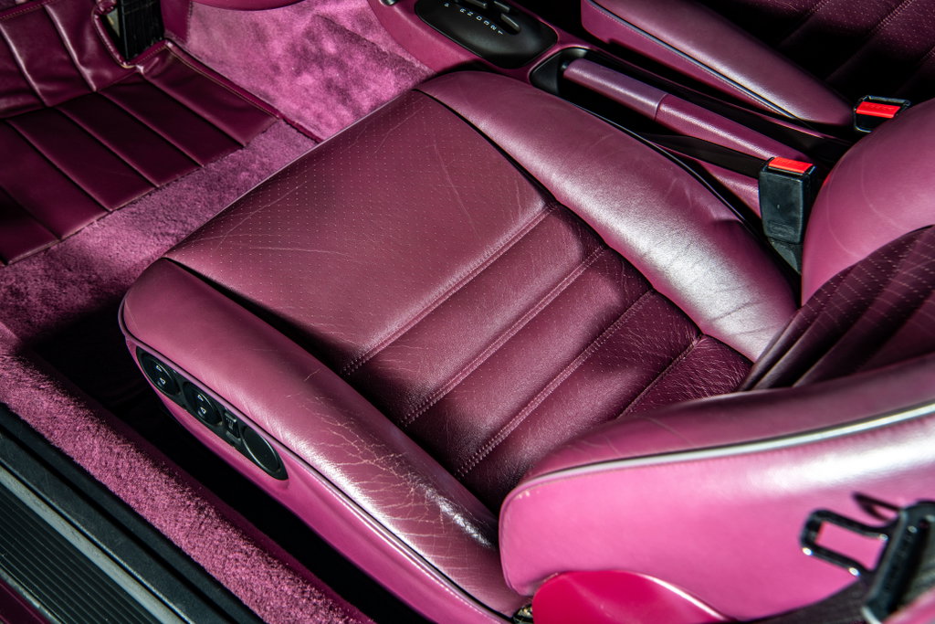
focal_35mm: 48
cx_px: 468
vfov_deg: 28.1
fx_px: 1247
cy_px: 312
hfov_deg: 41.1
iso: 200
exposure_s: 1/100
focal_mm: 48
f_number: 10
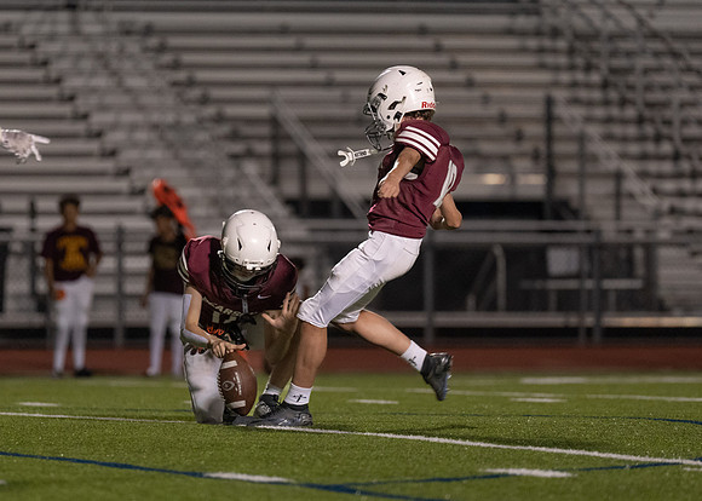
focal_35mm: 321
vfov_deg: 4.5
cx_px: 314
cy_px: 221
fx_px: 6396
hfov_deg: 6.3
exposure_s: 1/1000
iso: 2500
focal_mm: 200
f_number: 2.8
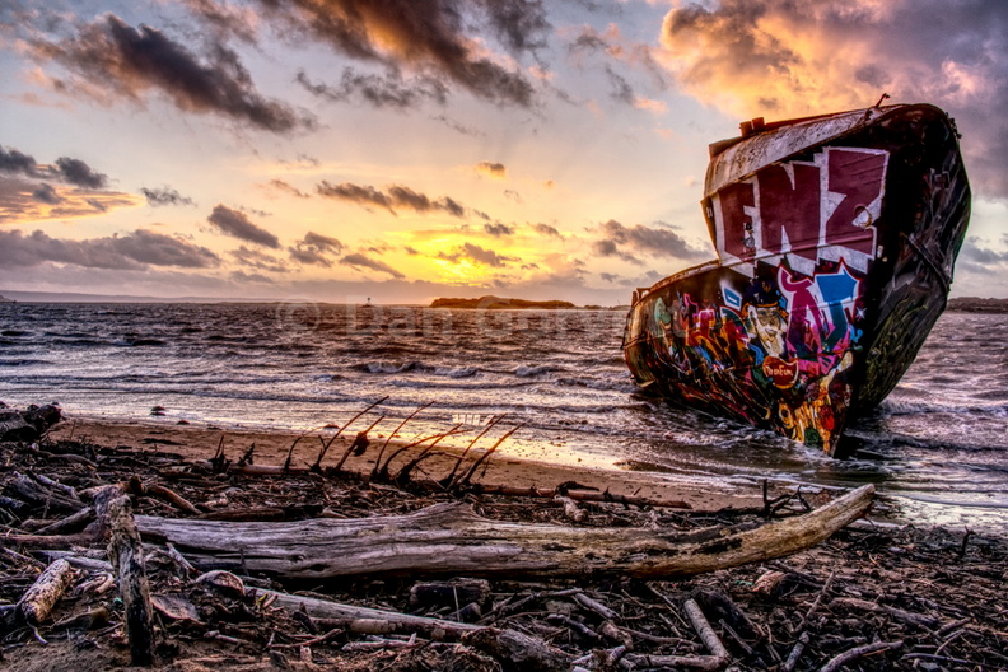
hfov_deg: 60.3
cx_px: 504
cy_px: 336
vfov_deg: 42.3
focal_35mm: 31
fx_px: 868
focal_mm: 21
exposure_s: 1/80
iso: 200
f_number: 16
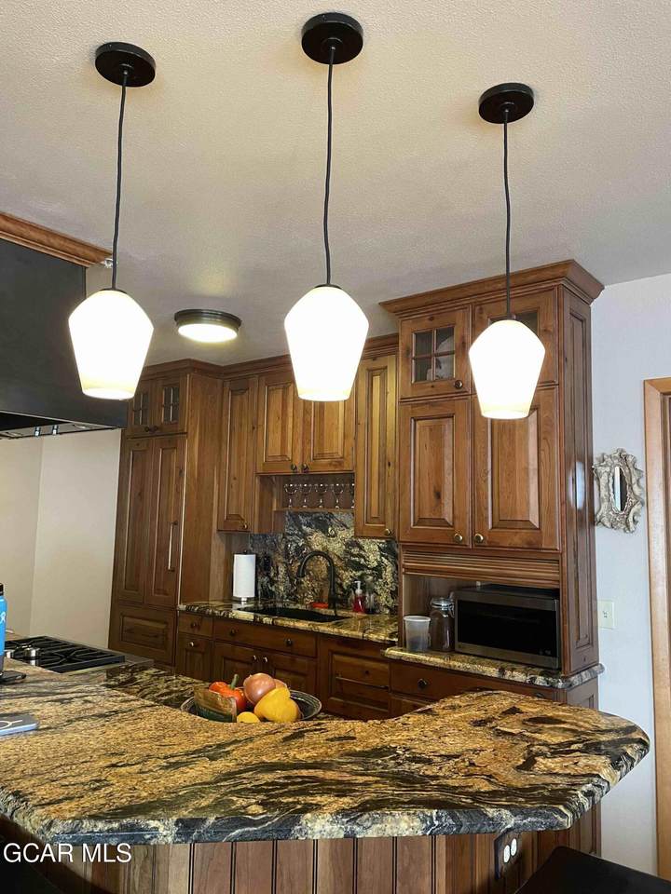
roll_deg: -0.7
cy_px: 447
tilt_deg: +6.5
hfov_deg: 53.1
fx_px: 672
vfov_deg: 67.3
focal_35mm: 26
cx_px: 336
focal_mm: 4.2
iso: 320
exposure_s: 1/60
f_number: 1.6
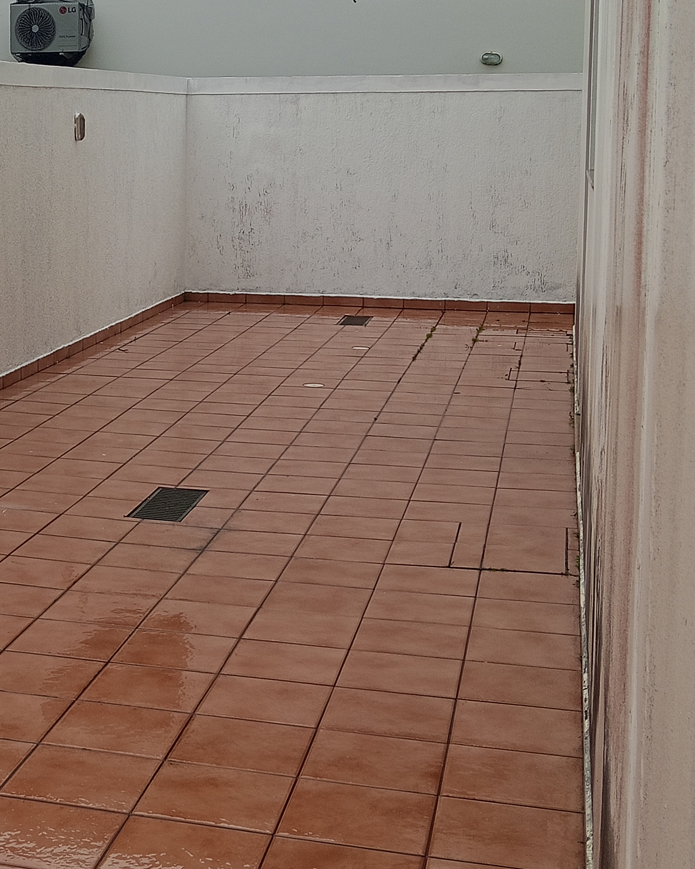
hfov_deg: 25.0
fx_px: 1491
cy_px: 275
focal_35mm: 58
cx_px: 3
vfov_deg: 32.2
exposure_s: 1/285
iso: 64
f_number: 2.8
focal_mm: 3.98
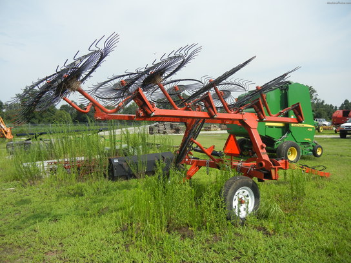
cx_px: 176
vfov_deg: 46.8
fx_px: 304
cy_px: 132
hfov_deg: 60.0
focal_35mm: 30
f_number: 7
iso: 160
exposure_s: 1/347
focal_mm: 5.4
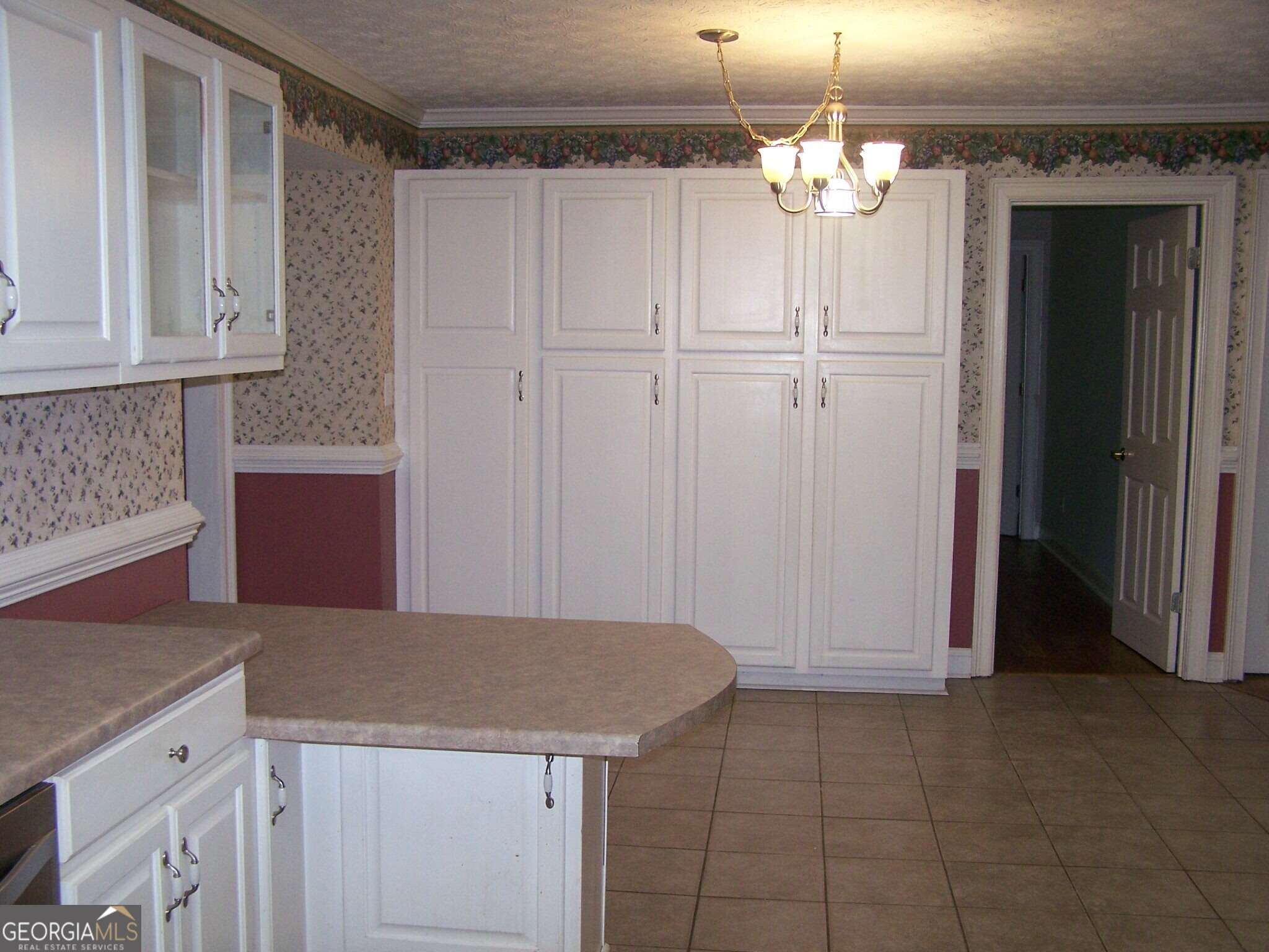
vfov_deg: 37.7
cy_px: 476
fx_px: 1393
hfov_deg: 49.0
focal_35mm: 38
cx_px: 634
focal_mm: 6.3
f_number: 2.8
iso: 160
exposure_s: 1/60
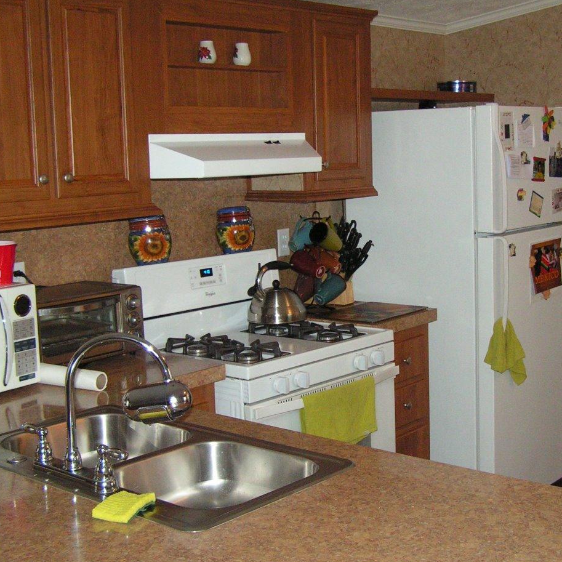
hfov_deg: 31.9
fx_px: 974
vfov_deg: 32.2
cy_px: 281
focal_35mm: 53
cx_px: 377
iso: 200
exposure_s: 1/40
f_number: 2.8
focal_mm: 6.3
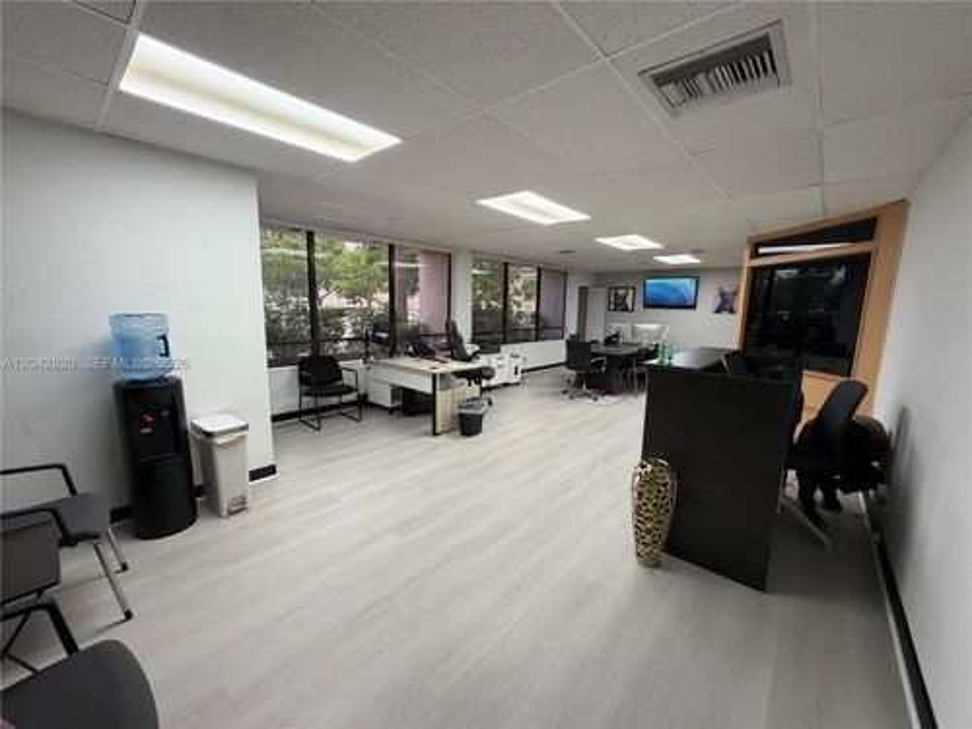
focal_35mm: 14
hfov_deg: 102.1
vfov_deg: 85.7
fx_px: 393
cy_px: 364
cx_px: 486
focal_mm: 2.22
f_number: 2.2
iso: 160
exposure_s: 1/121
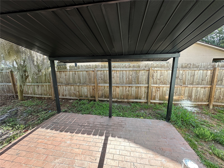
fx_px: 91
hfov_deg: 102.1
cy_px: 84
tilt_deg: -9.7
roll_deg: +0.8
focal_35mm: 14
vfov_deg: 85.7
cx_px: 112
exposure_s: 1/176
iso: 40
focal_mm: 2.22
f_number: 2.2
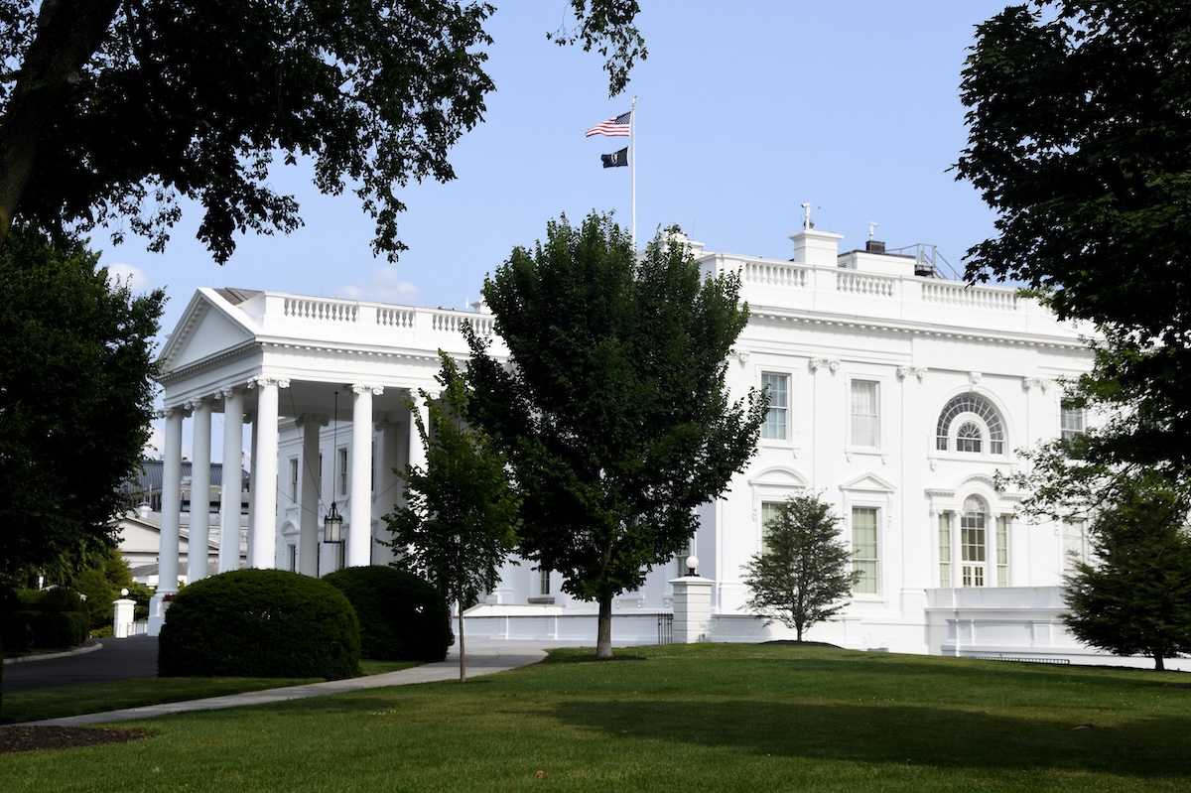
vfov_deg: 25.0
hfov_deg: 36.9
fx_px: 1786
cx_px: 596
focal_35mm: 54
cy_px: 396
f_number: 7.1
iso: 64
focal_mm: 36
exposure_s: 1/200
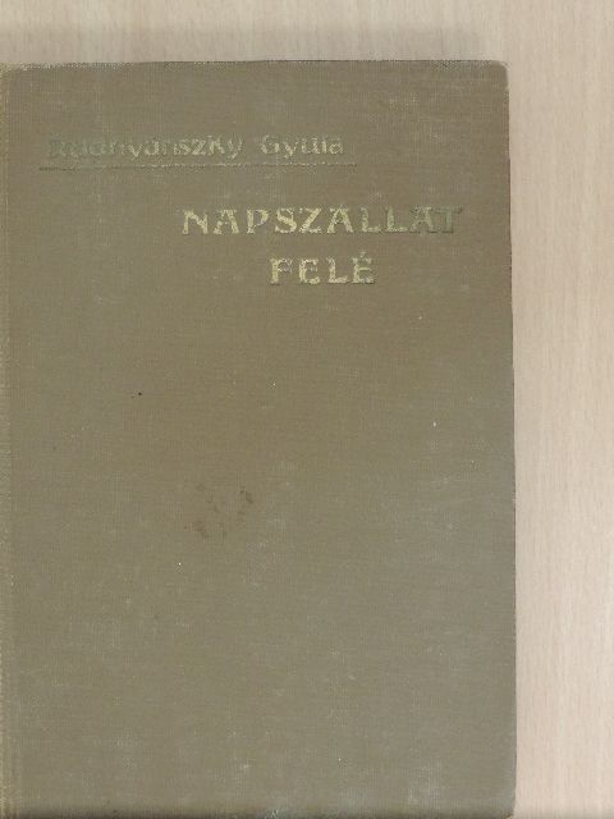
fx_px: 1419
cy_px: 410
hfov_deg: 24.4
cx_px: 307
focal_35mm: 60
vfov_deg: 32.2
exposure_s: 1/15
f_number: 4.2
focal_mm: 10.7
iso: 800
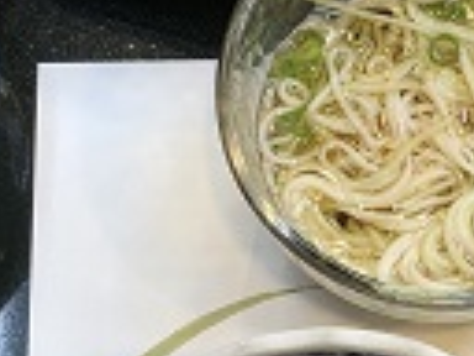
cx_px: 370
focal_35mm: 131
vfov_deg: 11.3
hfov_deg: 15.0
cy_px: 222
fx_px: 1794
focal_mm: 3.99
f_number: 1.8
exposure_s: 1/40
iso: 25
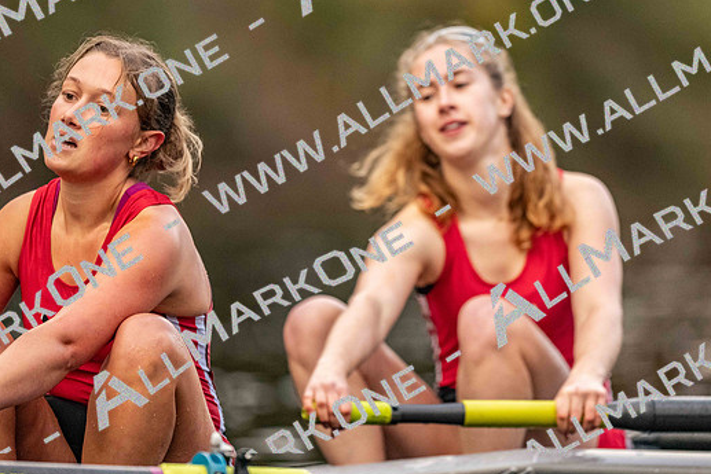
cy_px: 218
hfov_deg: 3.1
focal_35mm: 673
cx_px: 373
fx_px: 13295
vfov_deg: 2.0
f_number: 4
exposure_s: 1/2500
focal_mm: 600
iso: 5000
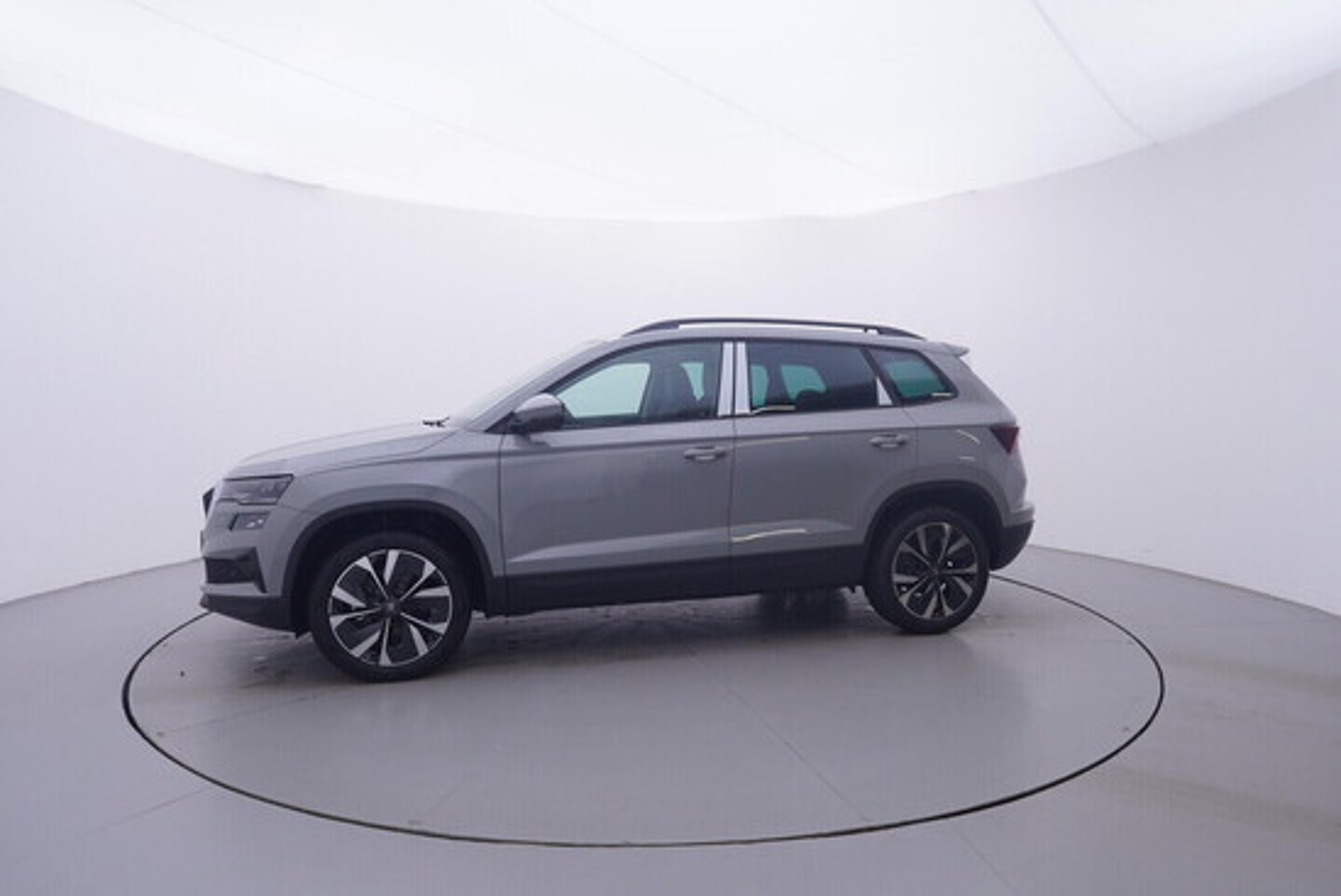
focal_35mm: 22
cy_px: 448
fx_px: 839
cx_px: 670
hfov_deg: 77.3
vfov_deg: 56.2
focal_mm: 15
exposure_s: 1/80
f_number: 5
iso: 200
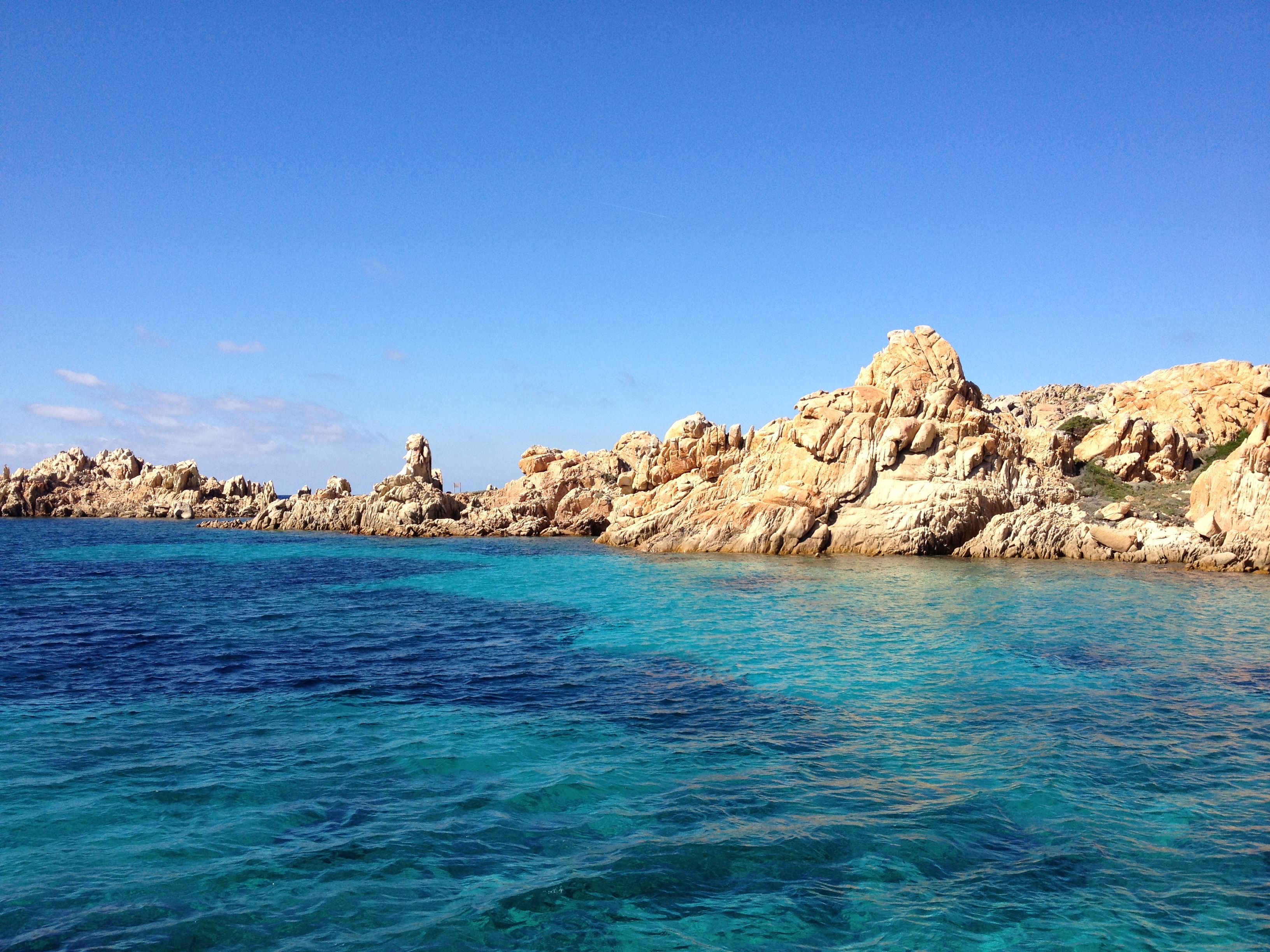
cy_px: 476
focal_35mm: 35
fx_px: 1284
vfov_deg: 40.7
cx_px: 635
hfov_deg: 52.6
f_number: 2.4
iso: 64
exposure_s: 1/1623
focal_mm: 4.28
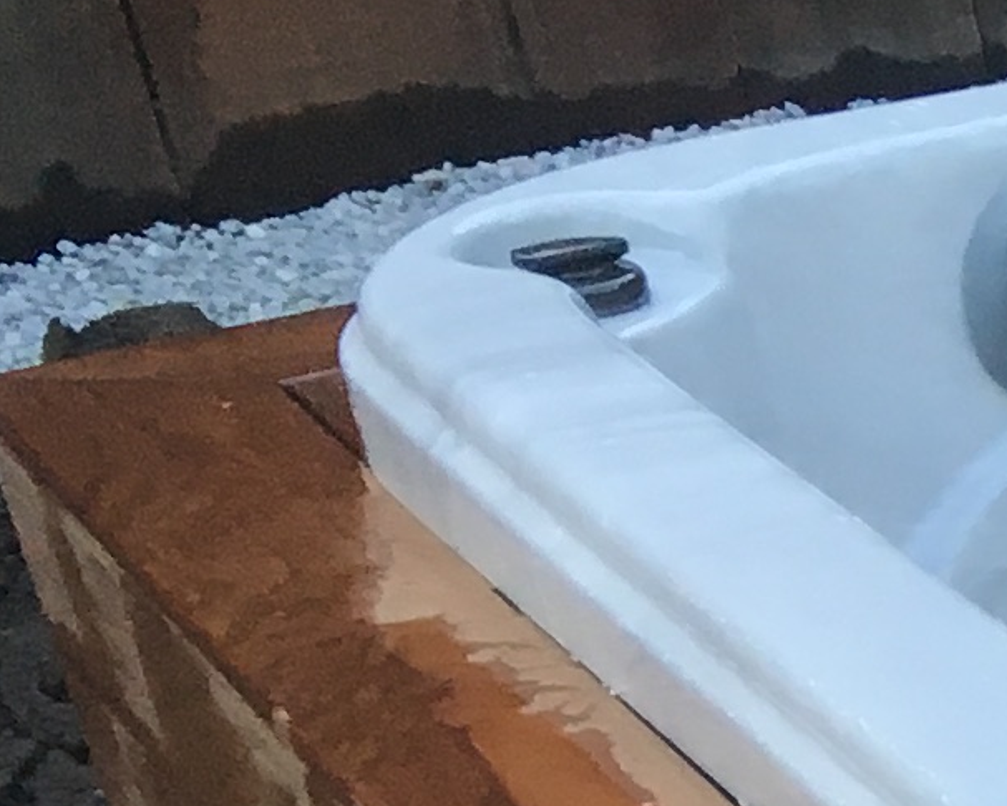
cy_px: 1818
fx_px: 5605
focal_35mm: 188
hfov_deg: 8.3
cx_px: 3208
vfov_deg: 7.7
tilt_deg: -32.4
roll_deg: +1.2
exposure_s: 1/33
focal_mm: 4.15
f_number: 2.2
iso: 25
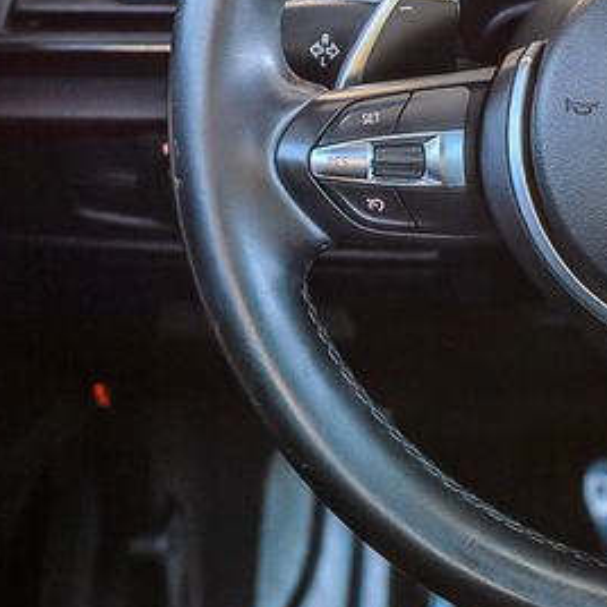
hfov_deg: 15.3
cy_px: 127
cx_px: 732
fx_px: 2182
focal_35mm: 110
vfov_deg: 15.7
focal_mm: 32
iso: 400
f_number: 4
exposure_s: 1/125
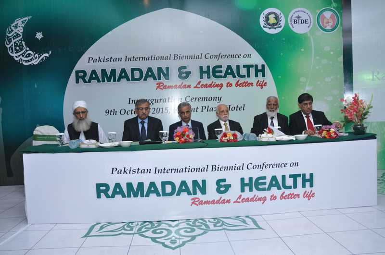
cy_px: 128
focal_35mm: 27
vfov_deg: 47.8
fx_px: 288
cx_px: 192
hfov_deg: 67.5
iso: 800
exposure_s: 1/125
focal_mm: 18
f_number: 7.1
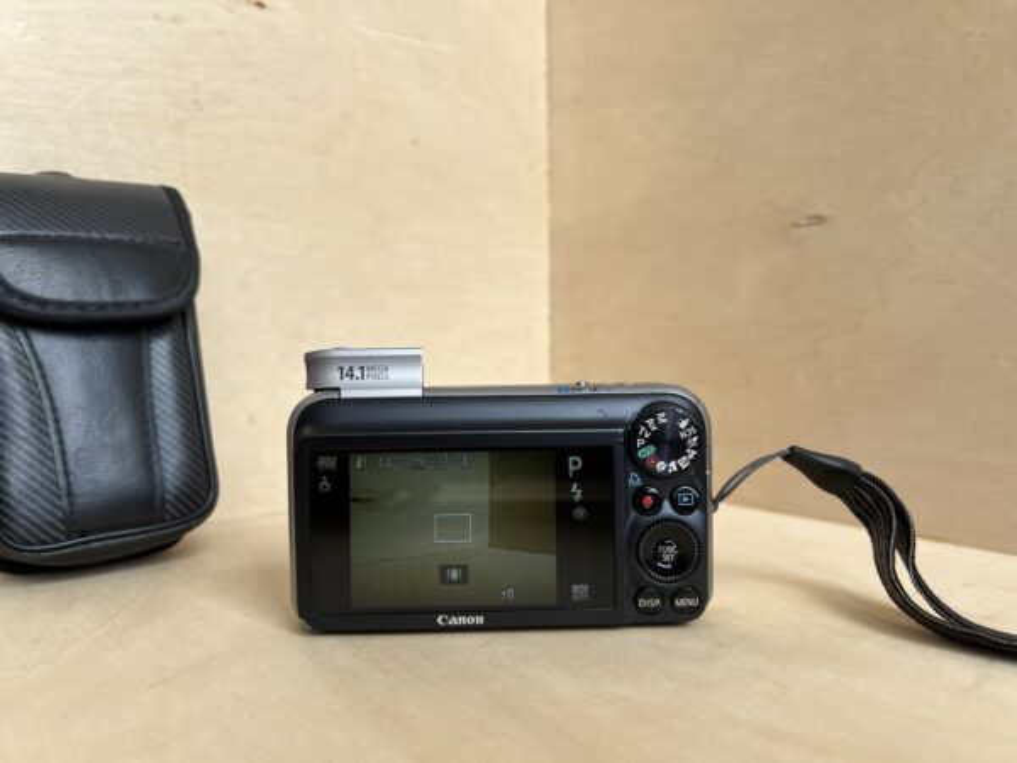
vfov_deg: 53.1
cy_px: 382
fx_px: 764
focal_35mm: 26
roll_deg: +1.4
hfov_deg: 67.3
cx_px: 508
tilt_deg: -2.5
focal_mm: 5.7
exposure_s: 1/484
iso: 50
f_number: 1.5
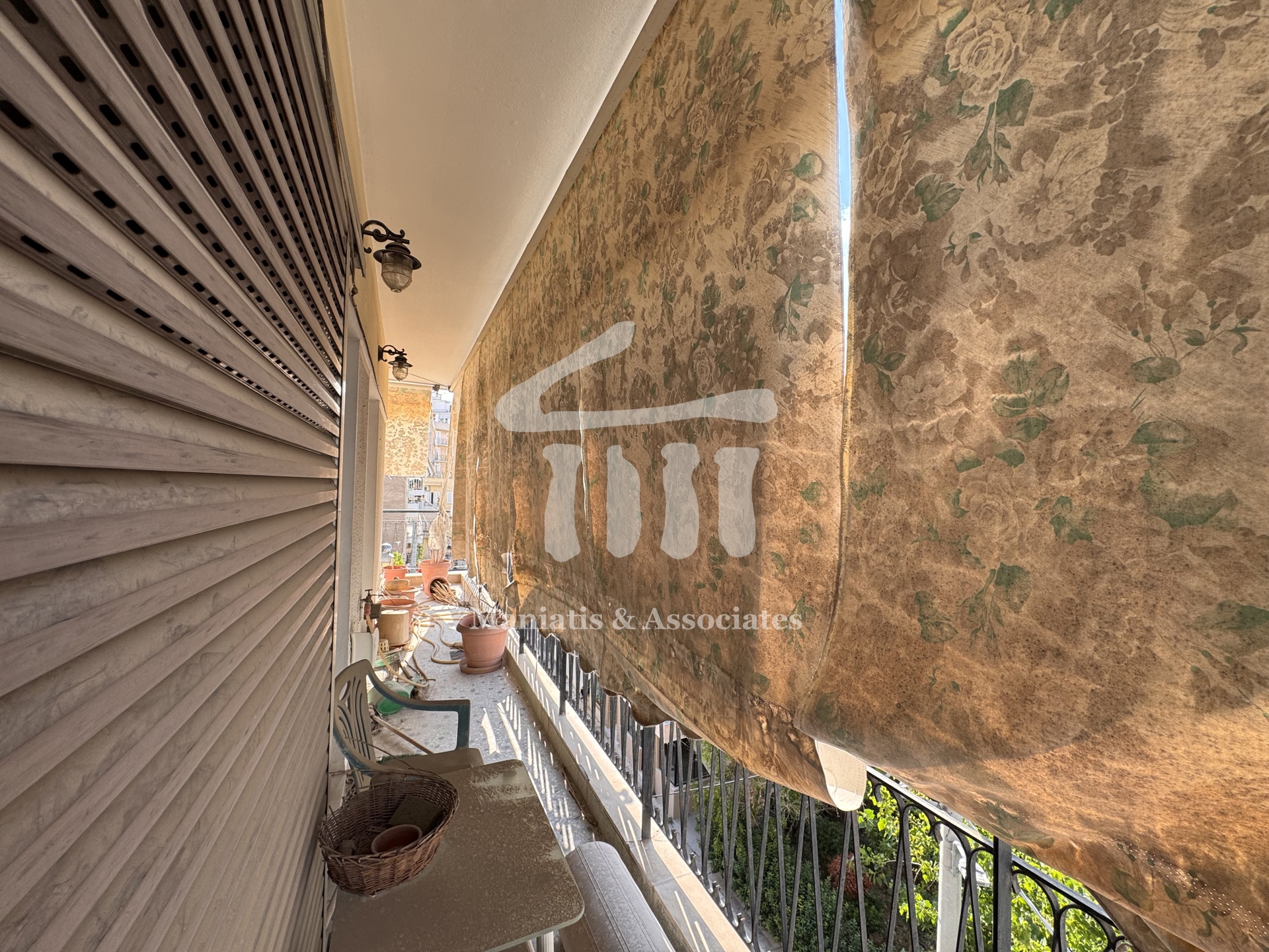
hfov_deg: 102.1
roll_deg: -0.8
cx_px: 634
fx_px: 513
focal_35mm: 14
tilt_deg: +1.8
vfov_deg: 85.7
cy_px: 476
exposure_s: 1/225
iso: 40
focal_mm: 2.22
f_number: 2.2
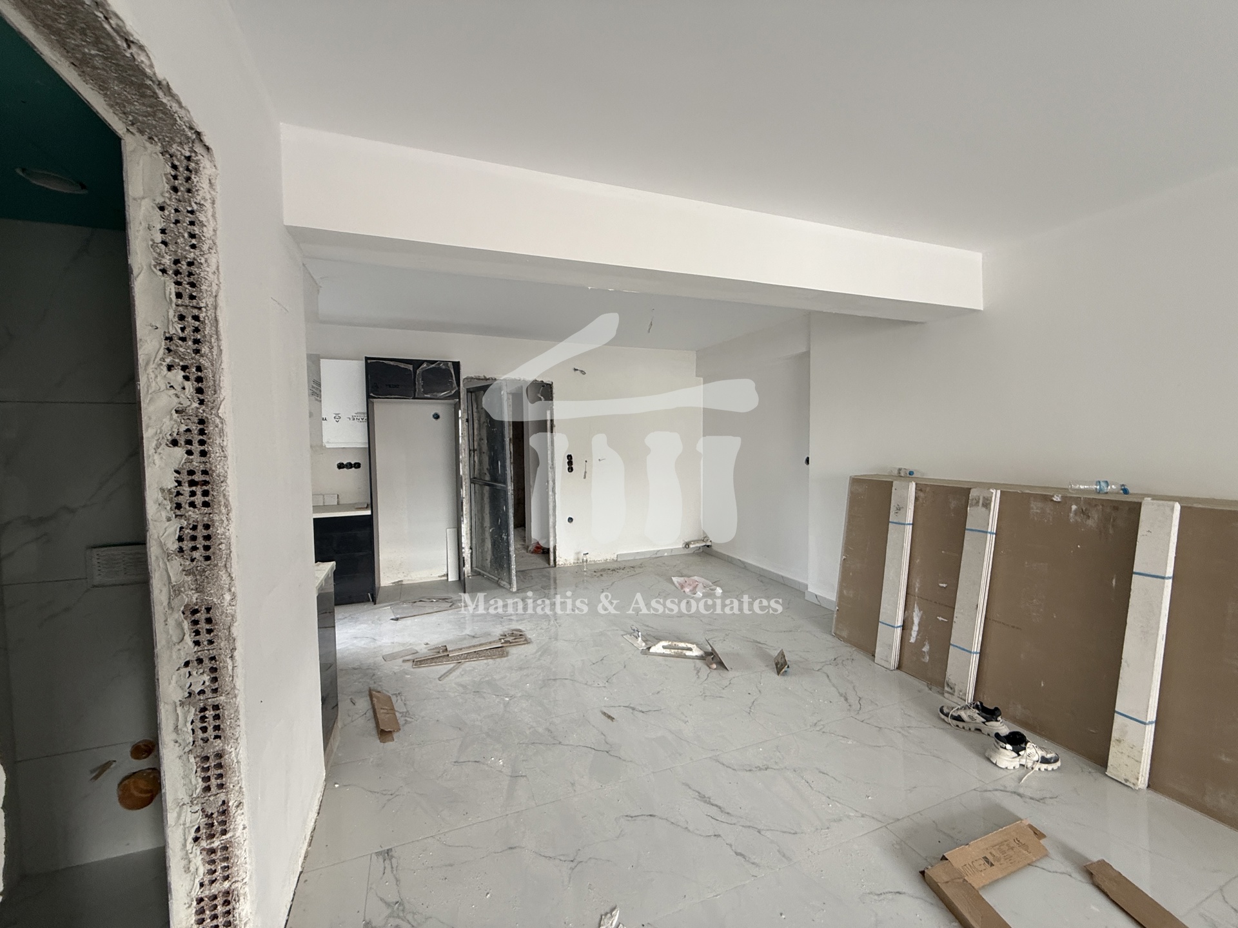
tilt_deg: -0.5
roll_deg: +1.1
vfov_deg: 85.7
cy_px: 464
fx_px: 501
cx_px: 619
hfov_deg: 102.1
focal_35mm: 14
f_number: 2.2
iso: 160
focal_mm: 2.22
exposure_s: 1/99
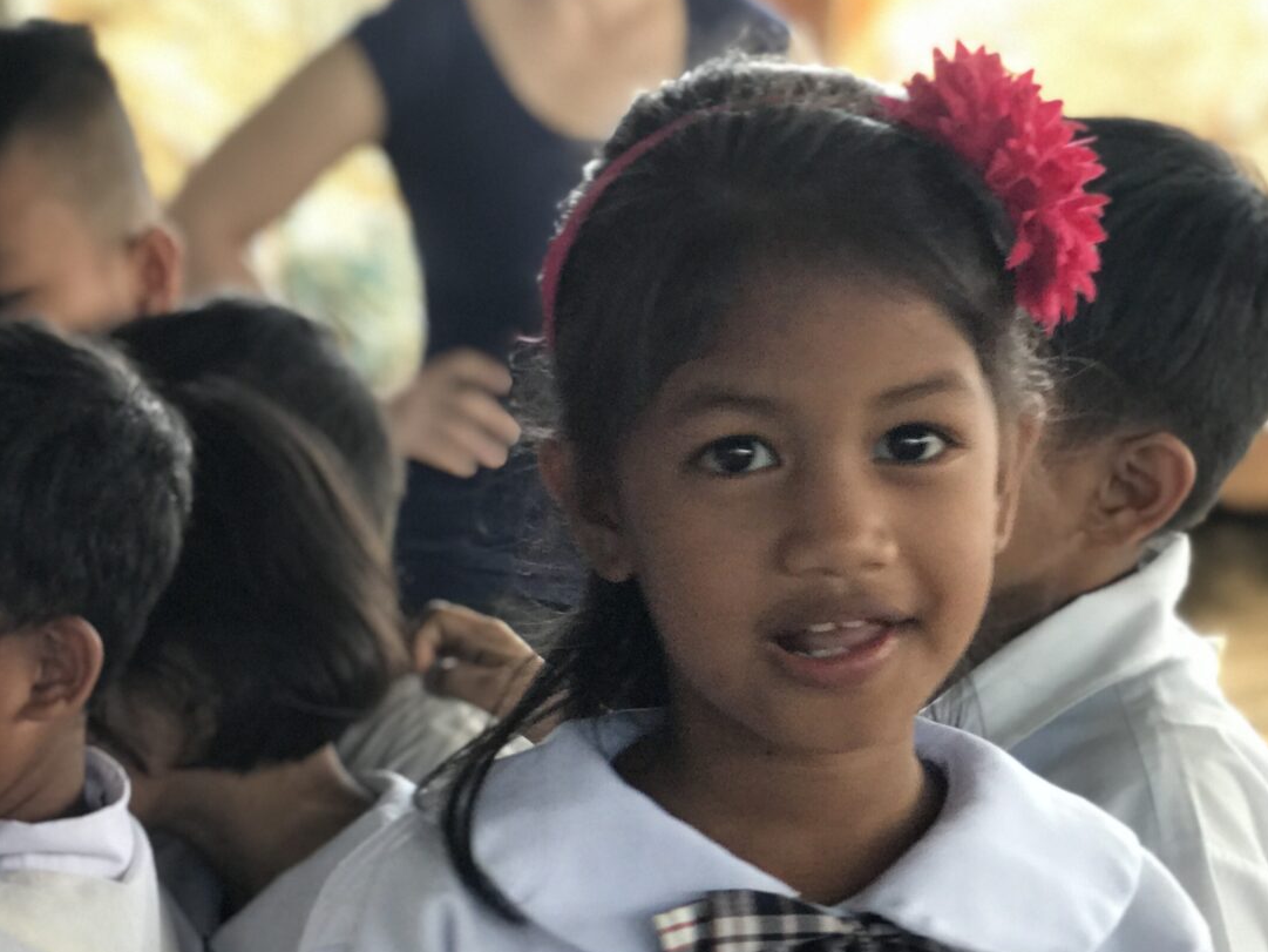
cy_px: 829
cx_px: 73
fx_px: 3957
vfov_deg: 13.6
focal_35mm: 108
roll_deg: +0.4
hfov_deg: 17.9
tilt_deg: -10.2
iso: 40
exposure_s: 1/60
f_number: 2.8
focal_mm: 6.6
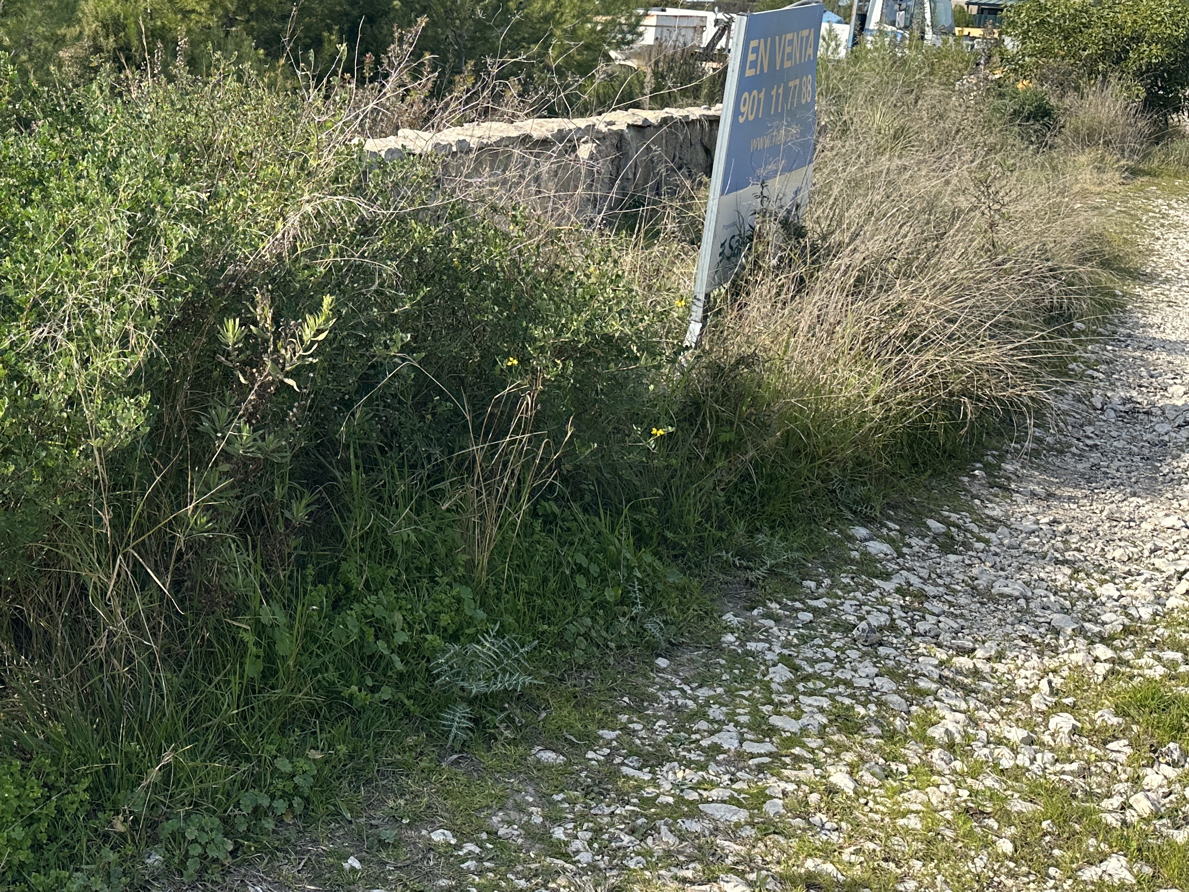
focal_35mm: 42
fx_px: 1443
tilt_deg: -12.9
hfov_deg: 42.9
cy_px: 220
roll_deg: -2.0
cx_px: 252
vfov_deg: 33.6
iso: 80
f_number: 1.78
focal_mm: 6.86
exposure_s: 1/1880
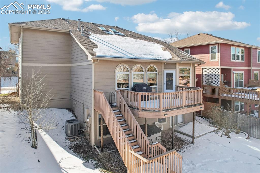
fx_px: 159
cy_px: 86
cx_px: 130
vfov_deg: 57.2
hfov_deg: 78.6
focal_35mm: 22
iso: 150
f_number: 2.8
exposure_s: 1/250
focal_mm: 8.4
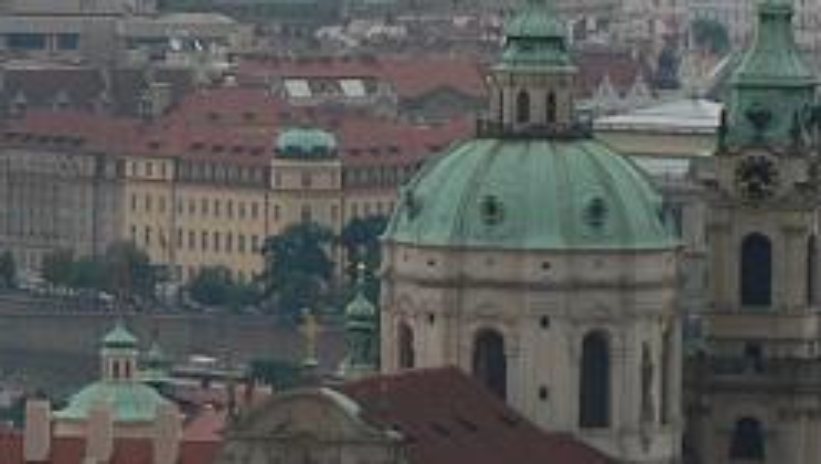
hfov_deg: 3.6
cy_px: -17
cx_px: -291
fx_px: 12855
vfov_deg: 2.1
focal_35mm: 590
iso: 80
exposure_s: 1/250
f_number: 4
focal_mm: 28
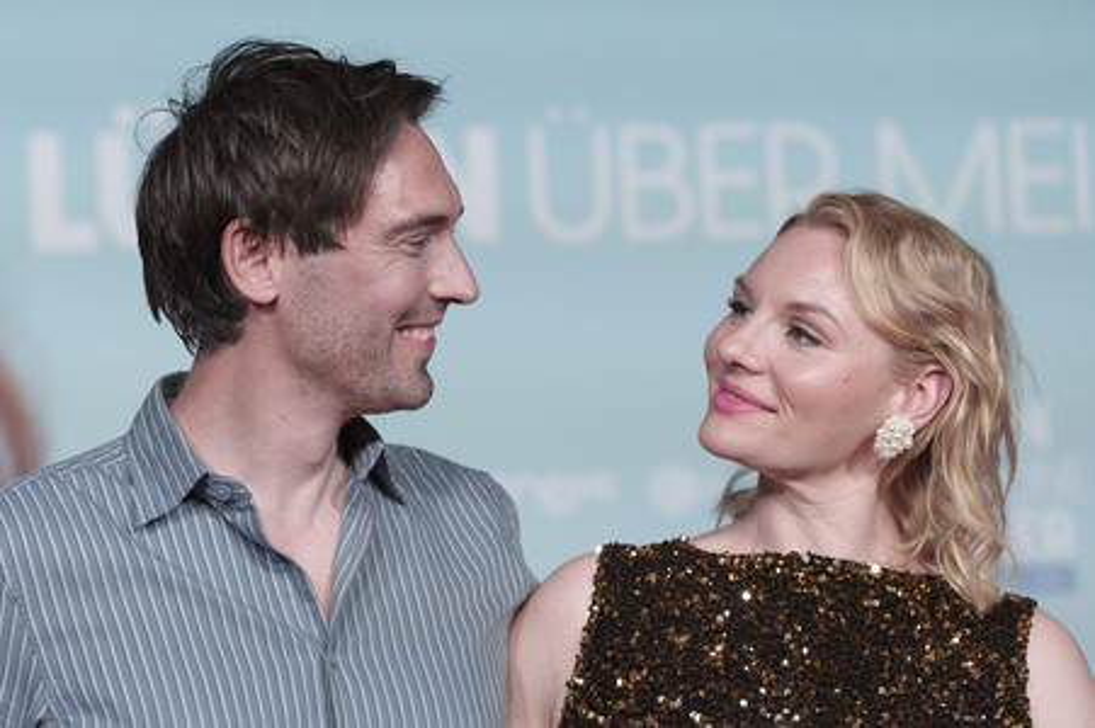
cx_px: 548
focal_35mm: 110
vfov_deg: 12.4
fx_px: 3343
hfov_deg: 18.6
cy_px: 364
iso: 500
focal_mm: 110
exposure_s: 1/160
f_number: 3.5
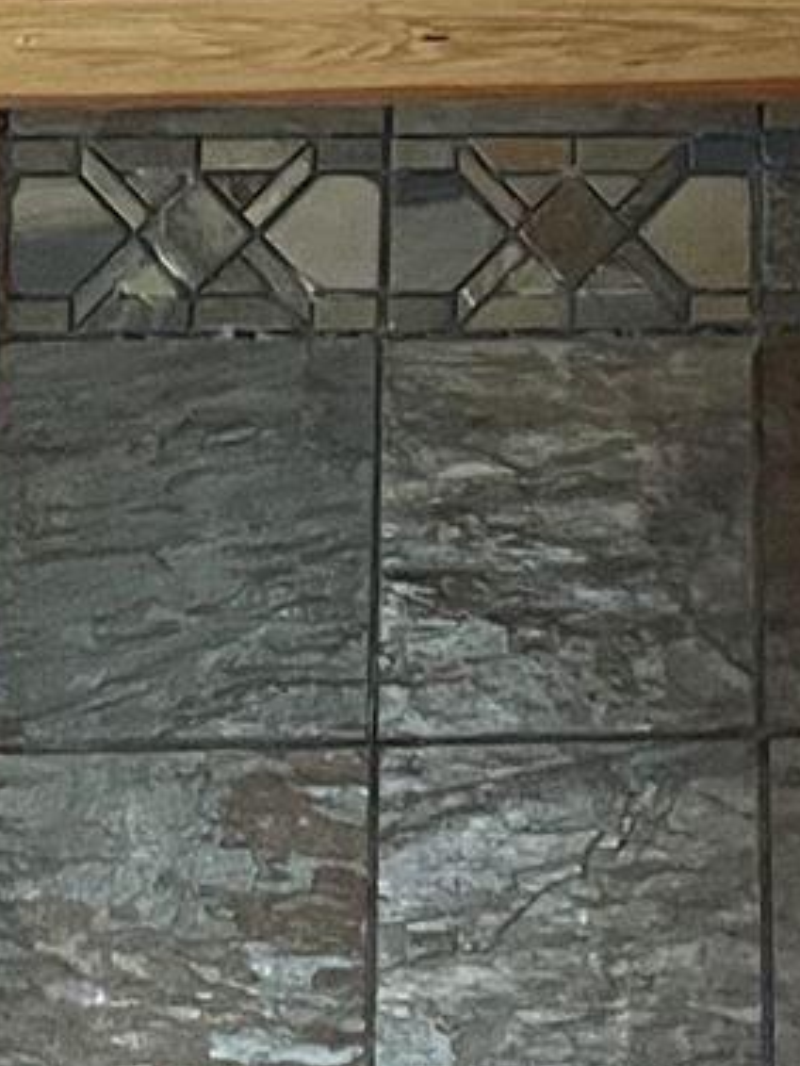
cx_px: 879
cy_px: -1021
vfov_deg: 11.3
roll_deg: +0.9
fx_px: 4897
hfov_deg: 9.3
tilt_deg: +20.8
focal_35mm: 159
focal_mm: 4.2
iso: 400
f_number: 1.6
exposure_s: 1/60
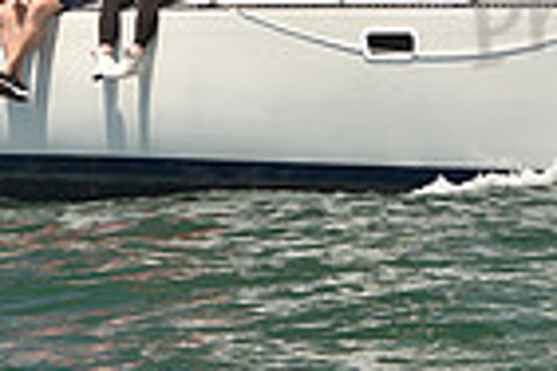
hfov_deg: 5.0
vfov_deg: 3.3
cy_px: -184
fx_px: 6343
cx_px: 265
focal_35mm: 410
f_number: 4.5
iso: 250
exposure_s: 1/800
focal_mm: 100
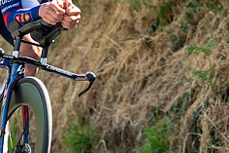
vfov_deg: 2.3
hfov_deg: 3.4
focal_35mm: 603
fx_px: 3833
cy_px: 42
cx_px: 89
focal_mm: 151
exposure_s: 1/1000
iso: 500
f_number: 3.5
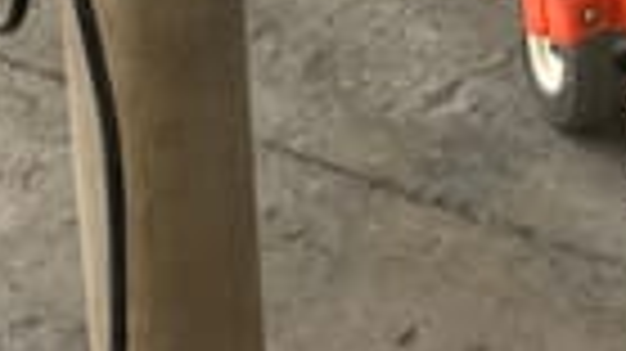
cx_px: 306
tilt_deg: -14.0
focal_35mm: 110
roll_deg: +5.3
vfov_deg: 10.1
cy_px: -371
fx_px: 1825
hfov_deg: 19.5
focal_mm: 3.99
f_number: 1.8
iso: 320
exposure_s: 1/50
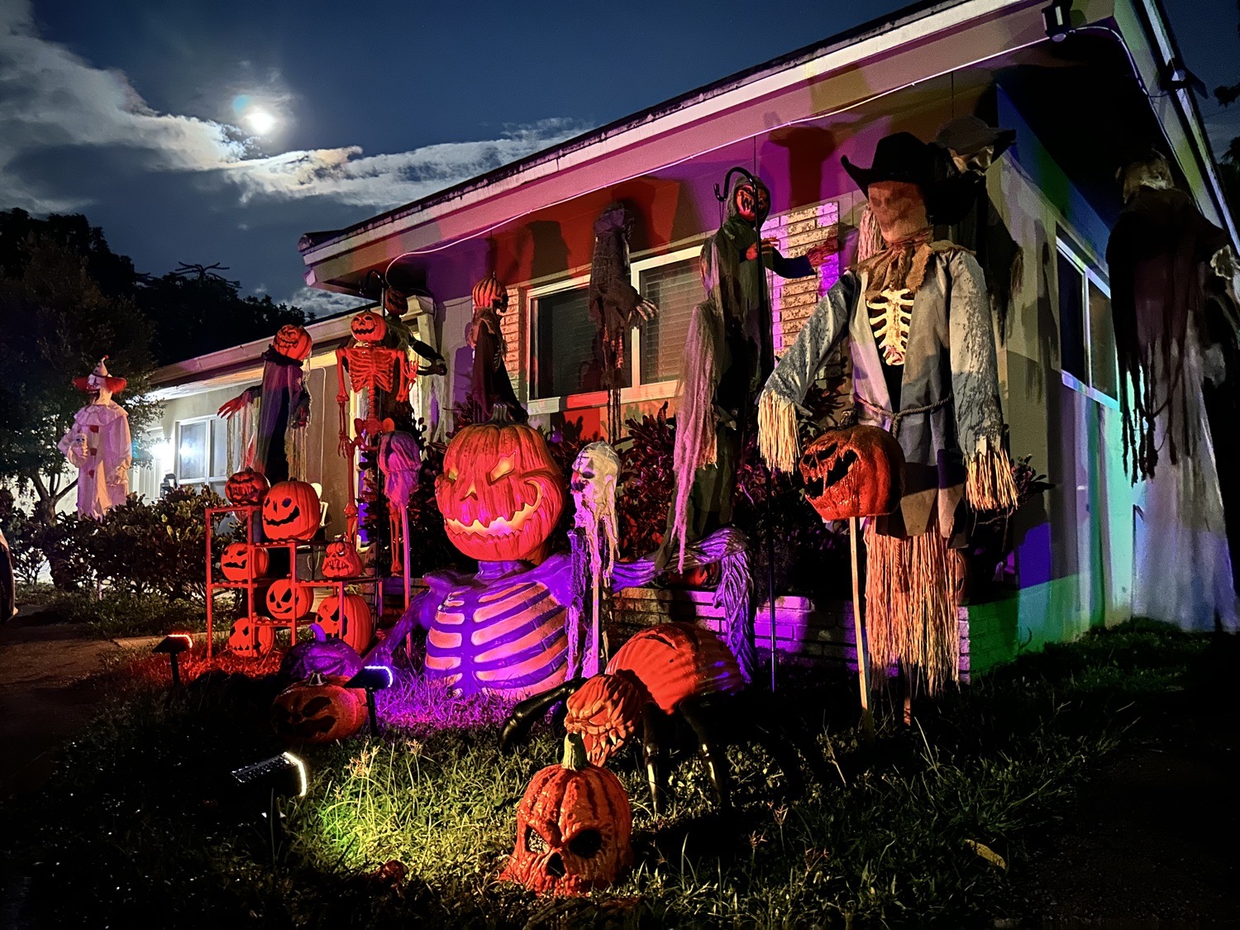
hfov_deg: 71.6
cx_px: 620
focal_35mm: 24
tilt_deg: +4.5
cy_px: 465
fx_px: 860
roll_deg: -0.1
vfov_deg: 56.8
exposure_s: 1/9
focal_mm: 6.86
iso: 2500
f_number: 1.78
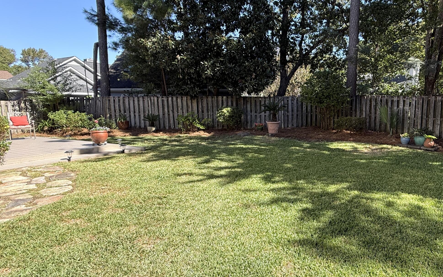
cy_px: 139
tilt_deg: -7.2
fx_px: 278
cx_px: 288
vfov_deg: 53.0
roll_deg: +0.2
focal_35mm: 23
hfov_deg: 75.2
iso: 50
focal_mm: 2.22
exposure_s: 1/301
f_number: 2.2
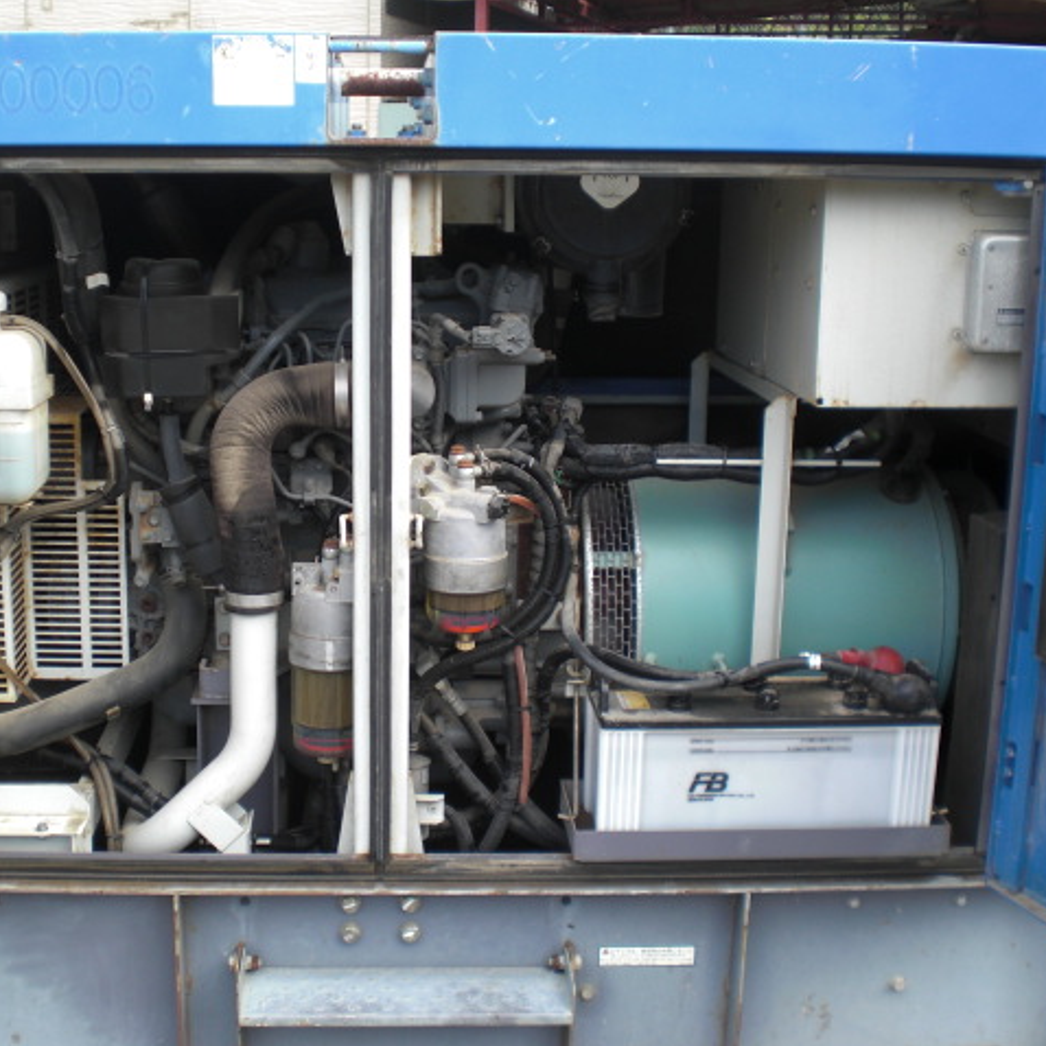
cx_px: 449
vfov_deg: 37.6
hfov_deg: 37.5
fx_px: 1538
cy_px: 523
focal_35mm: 45
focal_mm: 6.3
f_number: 3.1
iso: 64
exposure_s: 1/160
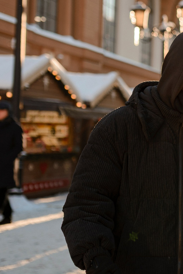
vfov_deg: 22.1
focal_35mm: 92
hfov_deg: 13.9
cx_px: 276
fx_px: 701
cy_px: 141
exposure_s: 1/1000
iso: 100
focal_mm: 35
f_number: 2.2
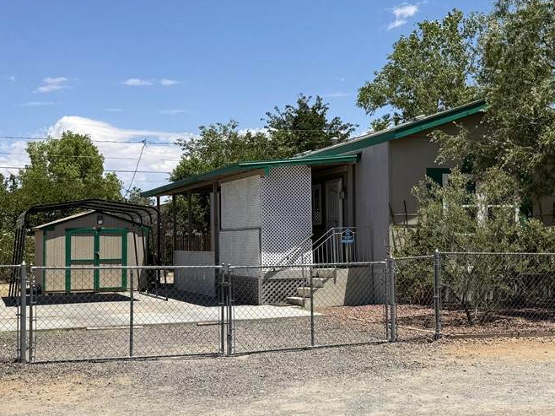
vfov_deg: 26.1
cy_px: 222
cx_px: 413
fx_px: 898
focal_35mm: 56
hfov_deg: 33.7
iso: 80
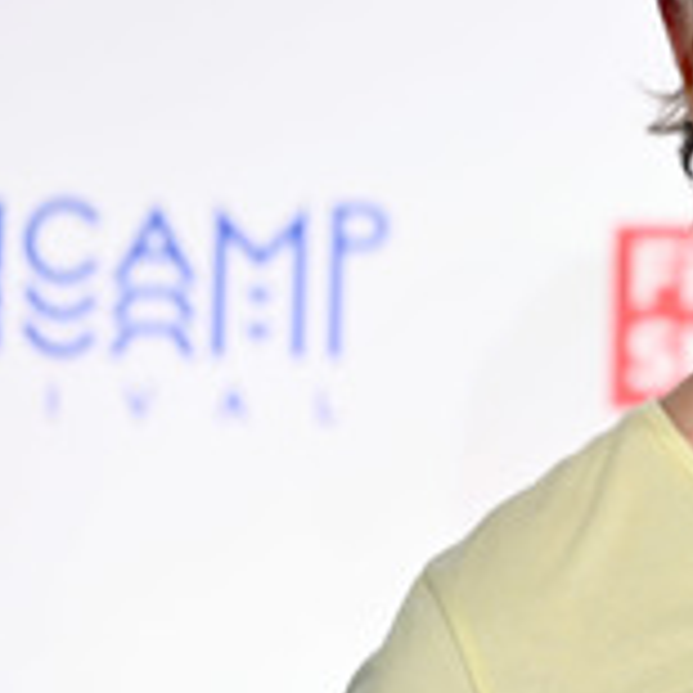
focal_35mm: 253
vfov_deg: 6.9
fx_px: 5730
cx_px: 902
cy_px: 302
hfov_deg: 6.9
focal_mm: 102
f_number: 2.8
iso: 640
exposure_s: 1/320
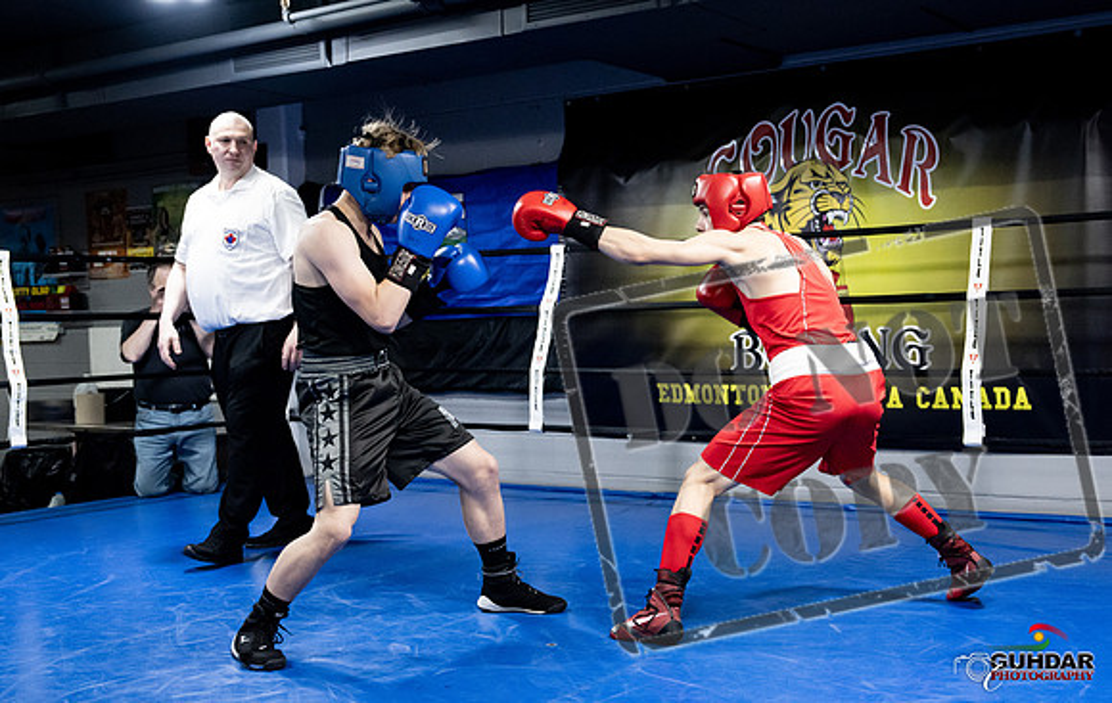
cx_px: 656
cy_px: 394
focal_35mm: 43
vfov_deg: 30.2
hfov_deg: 46.1
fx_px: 1301
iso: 6400
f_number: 2.8
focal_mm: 34
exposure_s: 1/1000
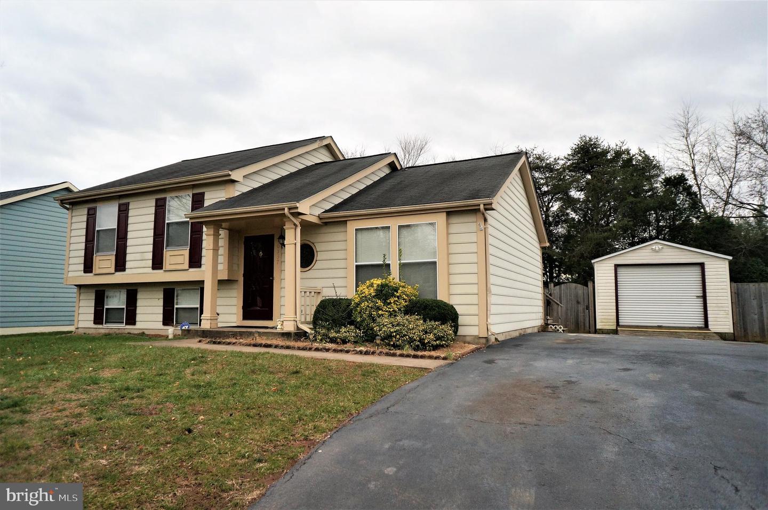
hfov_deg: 73.8
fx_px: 511
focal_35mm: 24
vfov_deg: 53.0
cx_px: 384
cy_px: 255
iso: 500
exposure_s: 1/2000
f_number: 4
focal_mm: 16
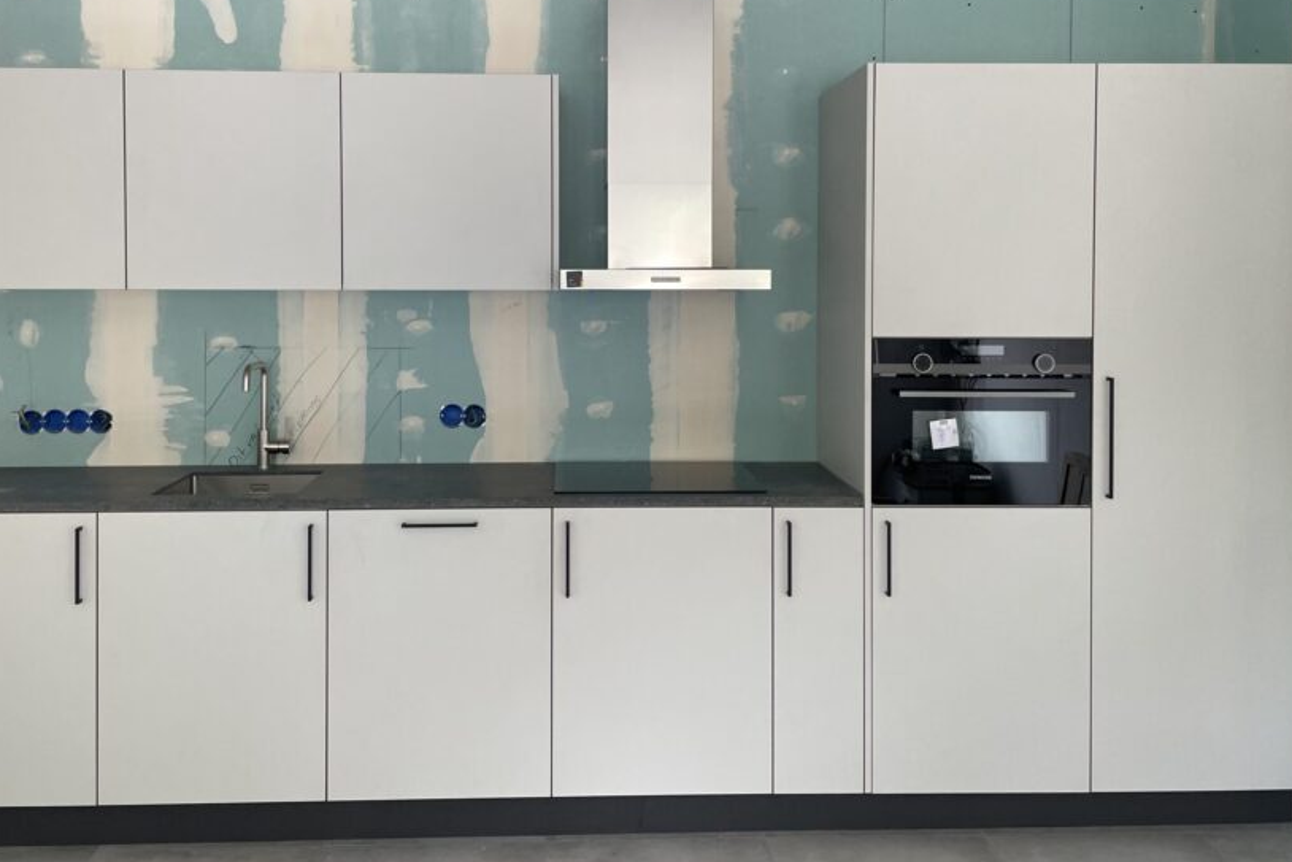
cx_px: 600
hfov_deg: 55.7
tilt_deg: -1.2
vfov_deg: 38.6
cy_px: 306
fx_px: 1220
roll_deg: +0.0
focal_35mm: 34
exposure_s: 1/121
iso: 125
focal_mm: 4.2
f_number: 1.6
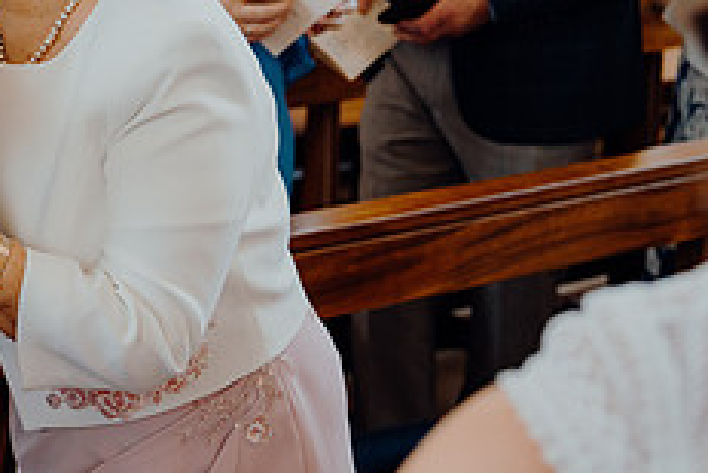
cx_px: -61
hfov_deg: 19.6
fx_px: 1968
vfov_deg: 13.6
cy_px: 78
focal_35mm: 100
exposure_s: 1/200
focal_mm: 40
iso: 640
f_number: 2.8
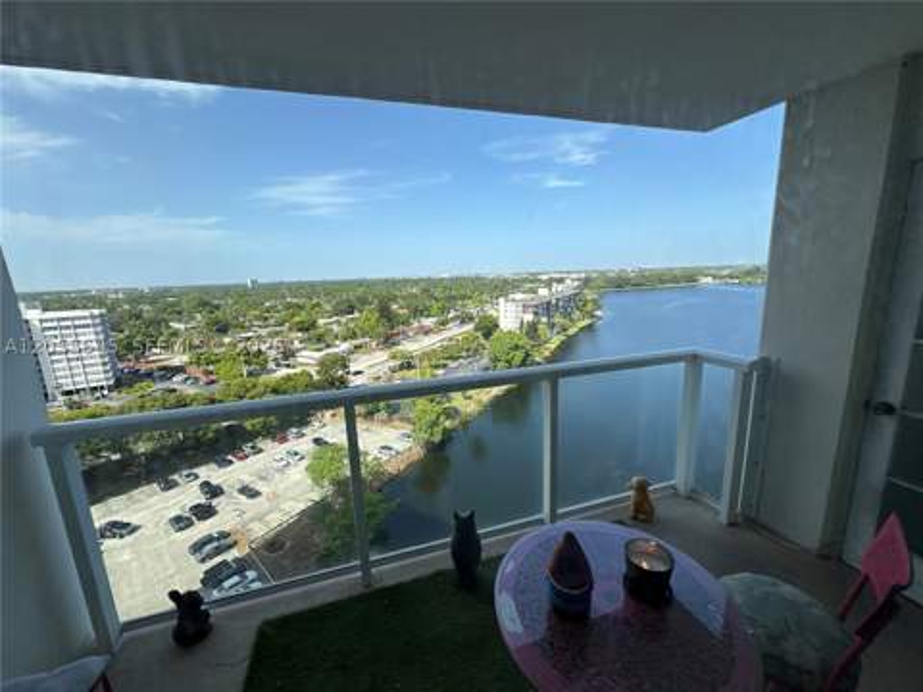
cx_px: 462
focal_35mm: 14
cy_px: 346
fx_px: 373
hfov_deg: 102.1
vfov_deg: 85.7
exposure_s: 1/1575
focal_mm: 2.22
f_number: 2.2
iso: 50
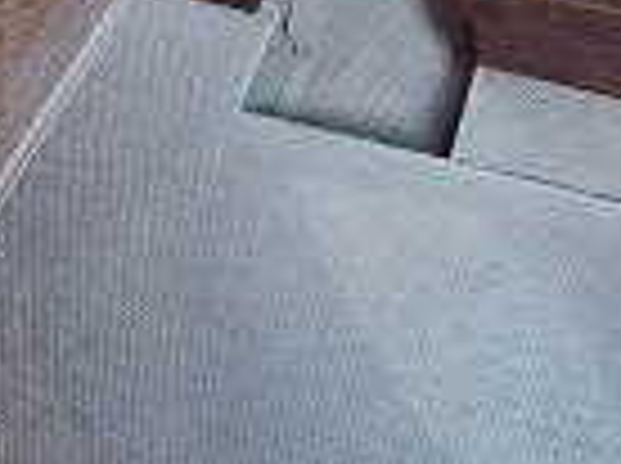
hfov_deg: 35.8
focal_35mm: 52
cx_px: 490
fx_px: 931
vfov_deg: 20.3
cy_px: -363
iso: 160
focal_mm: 1.74
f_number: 2.2
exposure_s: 1/30
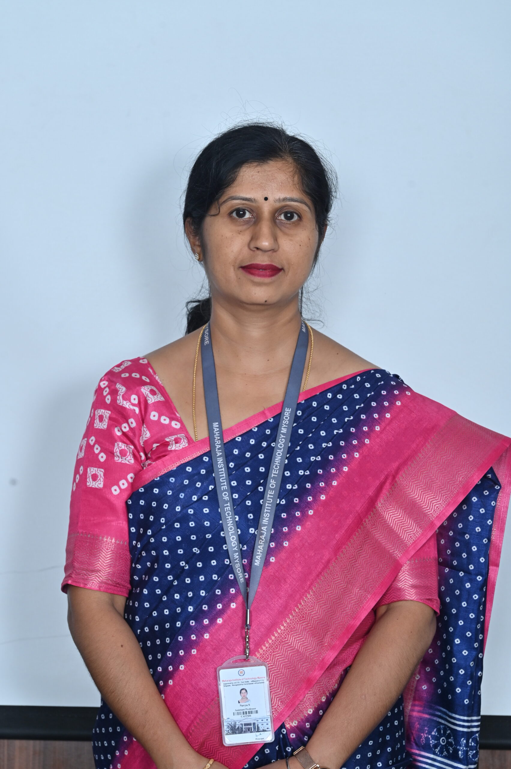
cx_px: 256
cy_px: 384
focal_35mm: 105
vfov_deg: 19.5
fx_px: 2239
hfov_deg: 13.0
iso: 400
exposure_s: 1/160
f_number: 7.1
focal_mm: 105
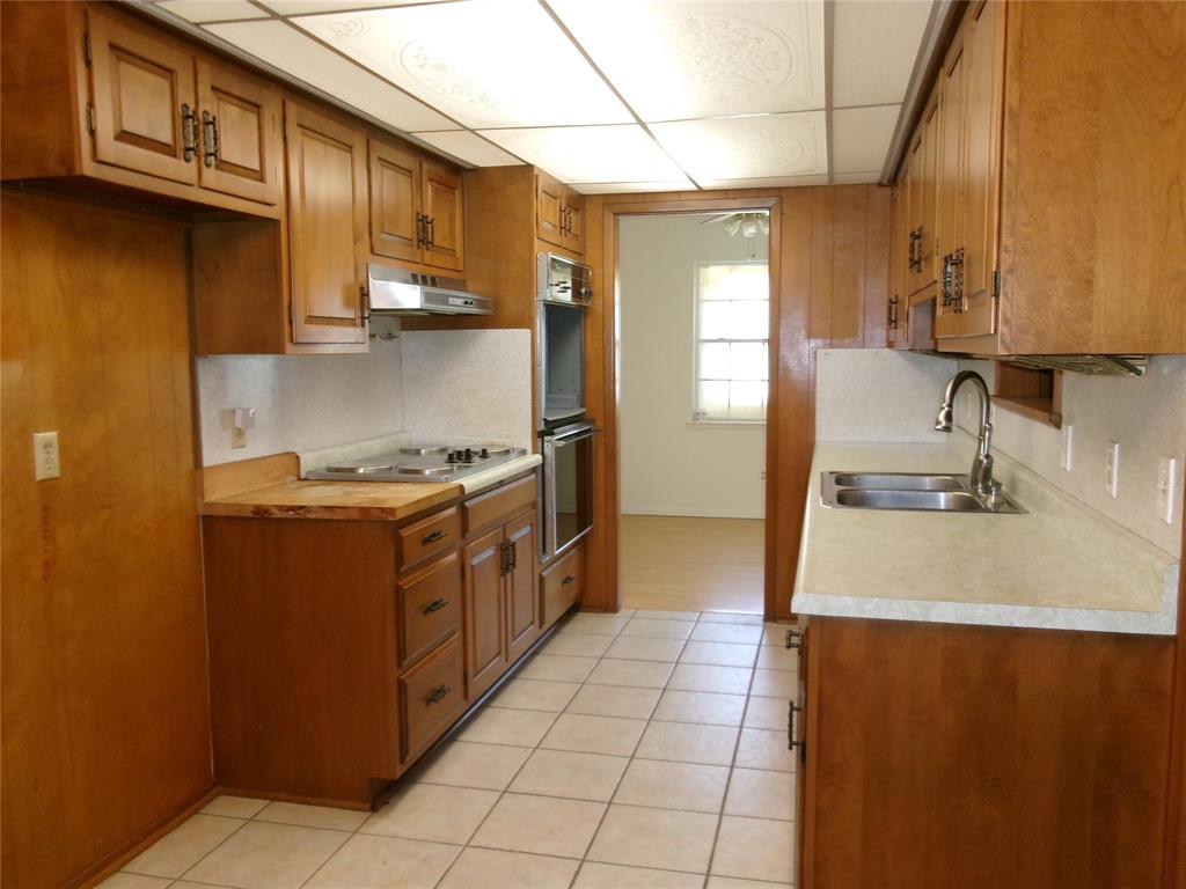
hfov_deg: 63.4
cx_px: 593
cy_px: 444
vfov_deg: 49.7
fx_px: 959
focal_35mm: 28
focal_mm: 5.1
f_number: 3.9
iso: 250
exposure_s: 1/34
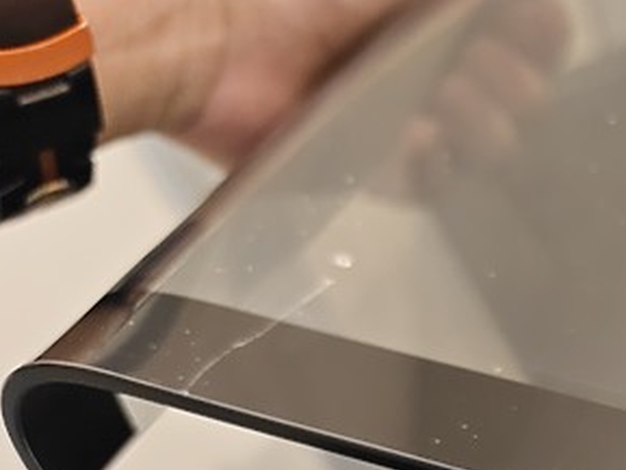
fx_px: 1122
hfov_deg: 26.3
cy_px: 530
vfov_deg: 22.2
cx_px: 825
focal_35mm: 62
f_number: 1.75
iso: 484
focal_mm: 8.67
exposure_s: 1/60
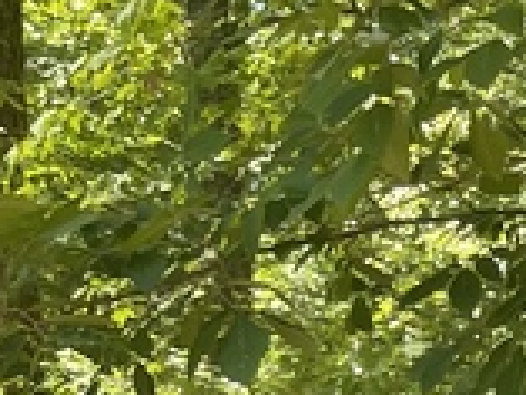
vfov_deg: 7.9
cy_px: 1175
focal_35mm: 163
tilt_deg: -7.6
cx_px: 1370
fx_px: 2479
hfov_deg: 10.1
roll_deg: -1.4
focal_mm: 5.1
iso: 32
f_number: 1.6
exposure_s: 1/190
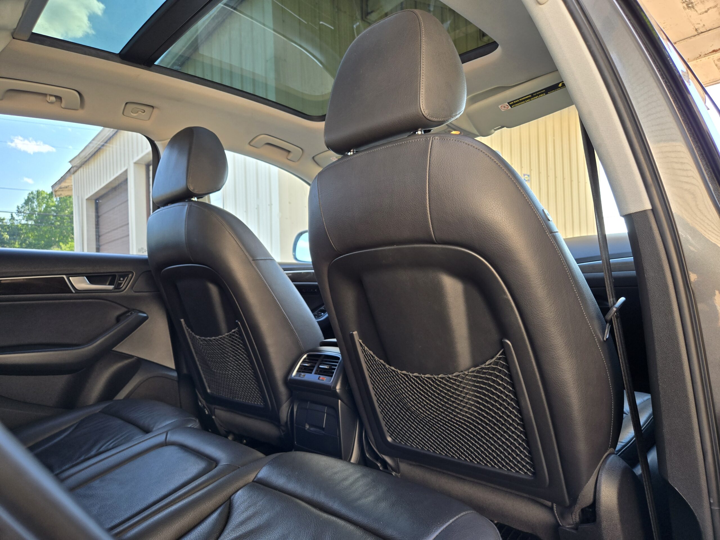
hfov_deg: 73.9
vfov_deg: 58.9
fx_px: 478
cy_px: 270
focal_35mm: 23
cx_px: 360
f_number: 1.8
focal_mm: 5.4
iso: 64
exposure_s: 1/180
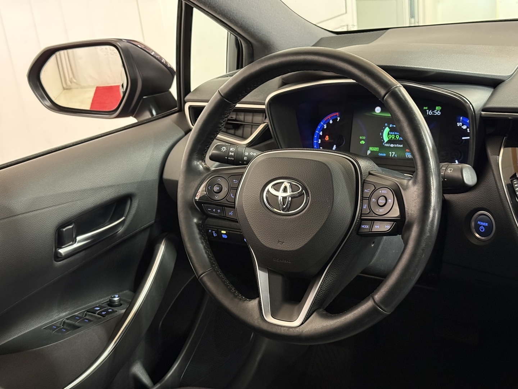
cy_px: 194
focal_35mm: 48
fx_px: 718
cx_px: 259
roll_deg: +7.2
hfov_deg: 39.7
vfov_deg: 30.3
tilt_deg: -20.4
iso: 800
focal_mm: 6.76
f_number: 1.78
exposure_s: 1/26
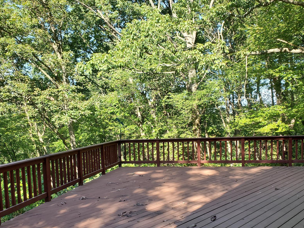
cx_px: 163
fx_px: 299
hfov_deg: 53.9
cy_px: 146
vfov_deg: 41.4
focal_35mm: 34
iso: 50
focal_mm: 4.3
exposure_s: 1/193
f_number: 2.4
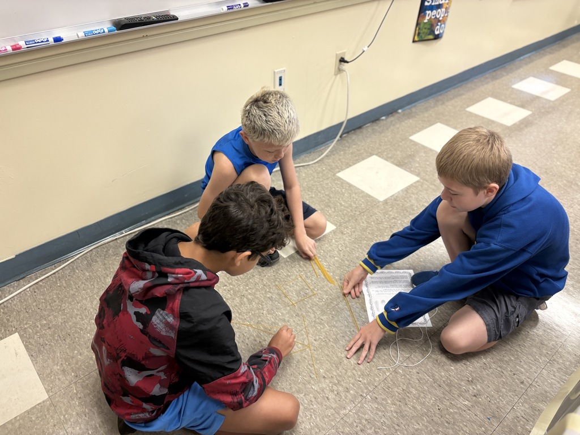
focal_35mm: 26
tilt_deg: -38.1
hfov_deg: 67.3
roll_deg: -0.9
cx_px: 290
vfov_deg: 53.1
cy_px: 218
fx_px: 436
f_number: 1.6
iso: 100
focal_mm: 5.96
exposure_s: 1/60
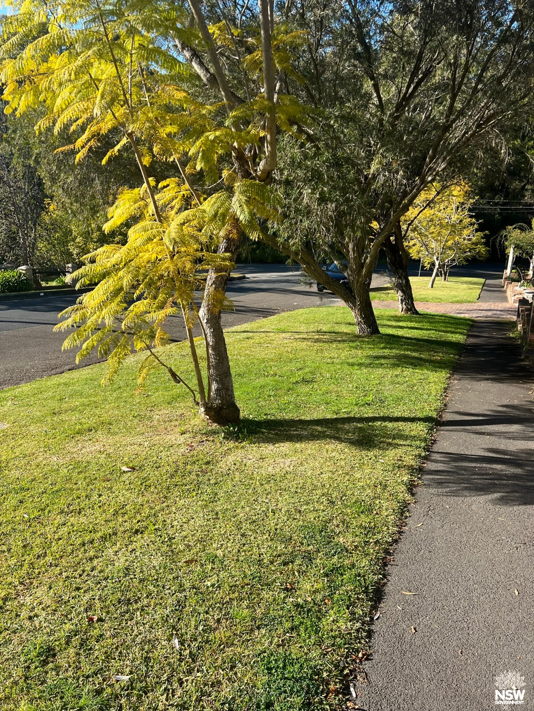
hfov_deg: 53.1
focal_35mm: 26
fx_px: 535
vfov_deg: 67.3
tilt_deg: -17.8
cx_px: 267
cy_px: 356
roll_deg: -1.3
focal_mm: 5.7
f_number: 1.5
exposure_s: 1/1361
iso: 50
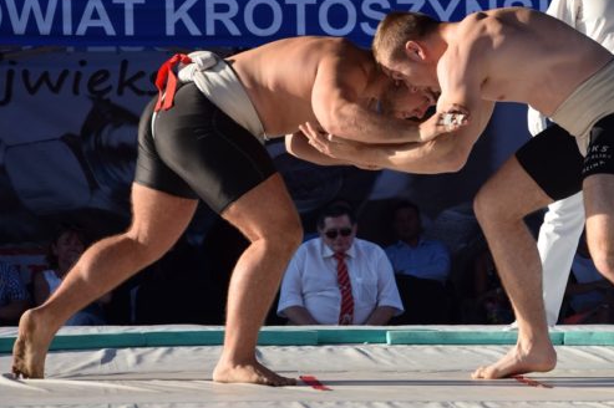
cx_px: 477
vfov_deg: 6.9
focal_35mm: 199
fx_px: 3388
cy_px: 180
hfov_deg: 10.3
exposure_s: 1/1000
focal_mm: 85
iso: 560
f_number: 5.6
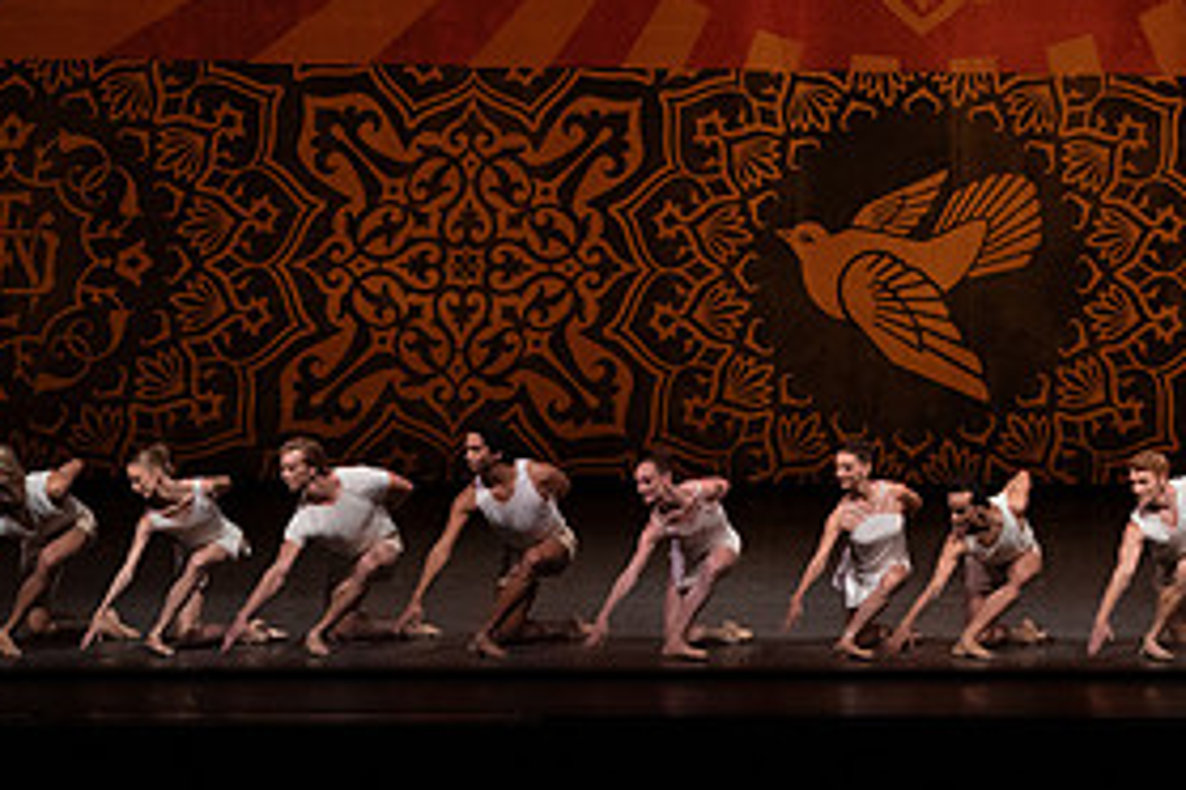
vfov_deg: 6.6
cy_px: 28
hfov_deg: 9.8
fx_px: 6852
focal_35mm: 208
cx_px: 1101
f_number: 8
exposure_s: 1/400
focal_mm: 100
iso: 6400
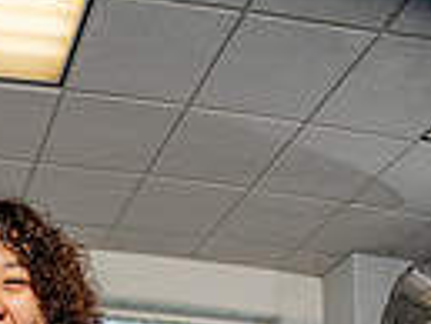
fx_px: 835
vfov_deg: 15.2
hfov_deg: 26.4
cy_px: 735
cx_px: -57
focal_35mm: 67
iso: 200
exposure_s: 1/200
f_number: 5.6
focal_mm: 20
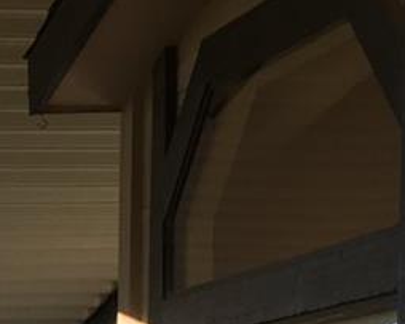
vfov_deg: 8.7
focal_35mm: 167
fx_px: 2001
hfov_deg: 11.1
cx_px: -222
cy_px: 689
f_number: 2.2
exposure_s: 1/350
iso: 32
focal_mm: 4.15
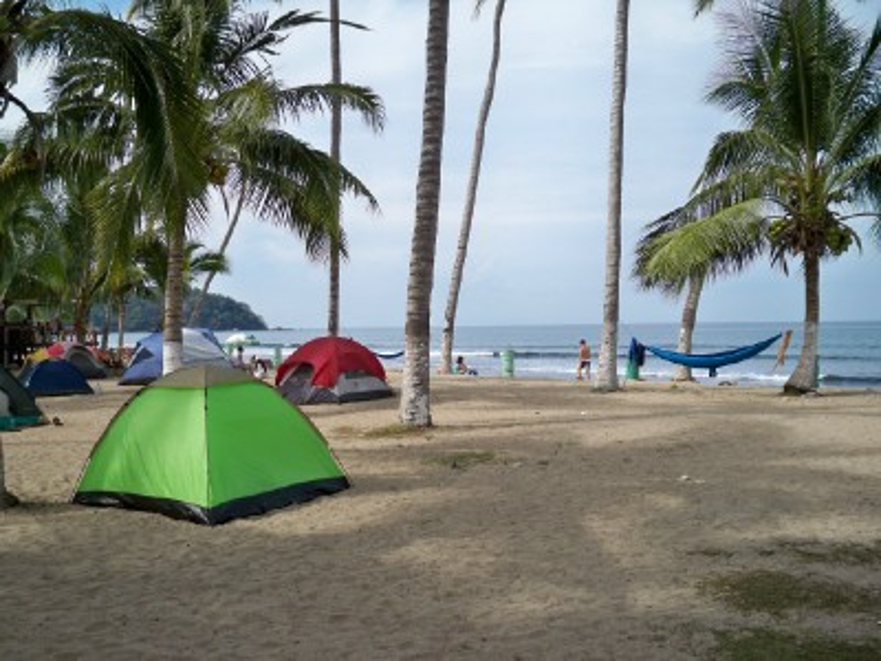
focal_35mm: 35
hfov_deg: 52.6
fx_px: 891
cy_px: 330
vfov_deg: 40.7
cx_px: 440
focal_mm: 6.3
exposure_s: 1/800
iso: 64
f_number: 4.7
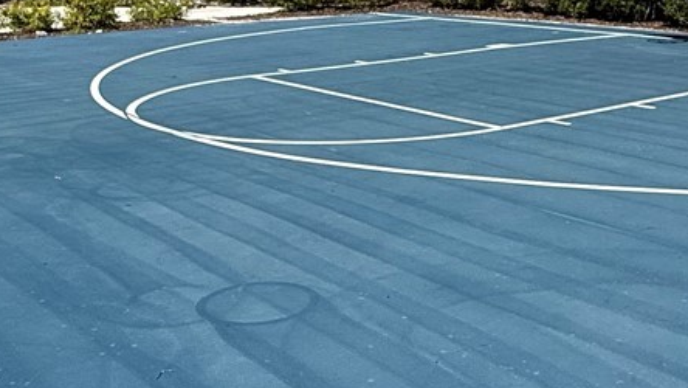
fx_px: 1004
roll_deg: +0.3
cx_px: 451
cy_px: 146
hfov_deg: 37.5
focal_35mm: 55
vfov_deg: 21.8
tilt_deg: -9.3
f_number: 2.2
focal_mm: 2.22
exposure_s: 1/2506
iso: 50
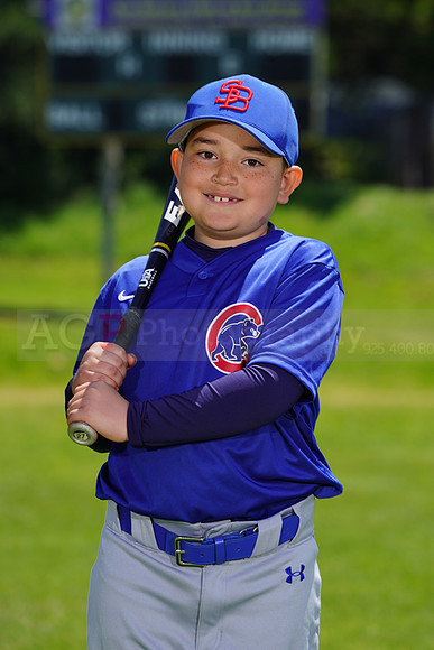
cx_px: 217
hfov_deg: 5.6
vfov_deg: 8.4
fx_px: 4409
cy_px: 325
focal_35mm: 244
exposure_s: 1/250
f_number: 8
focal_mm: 244
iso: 100
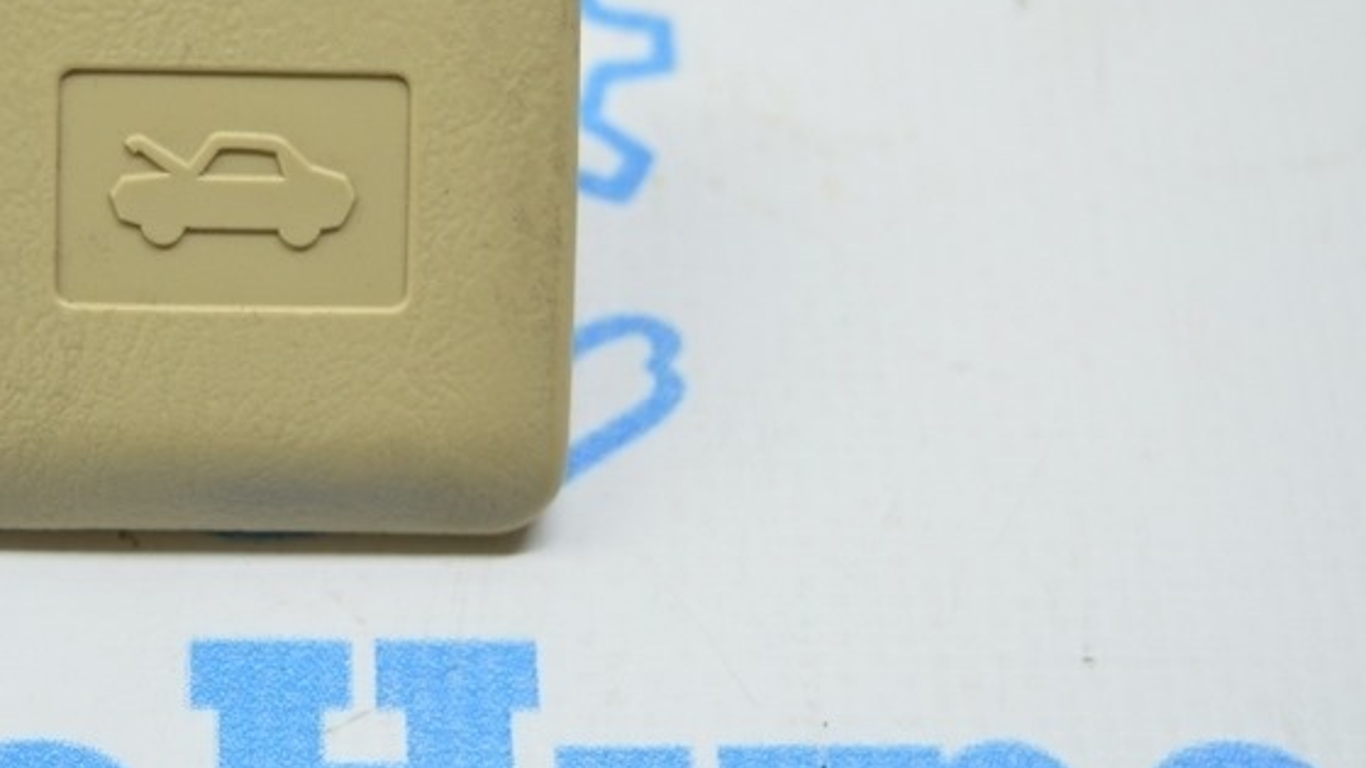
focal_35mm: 89
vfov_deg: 13.6
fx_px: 3222
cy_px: 216
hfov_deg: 23.5
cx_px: 215
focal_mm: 31
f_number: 4.2
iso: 400
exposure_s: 1/50
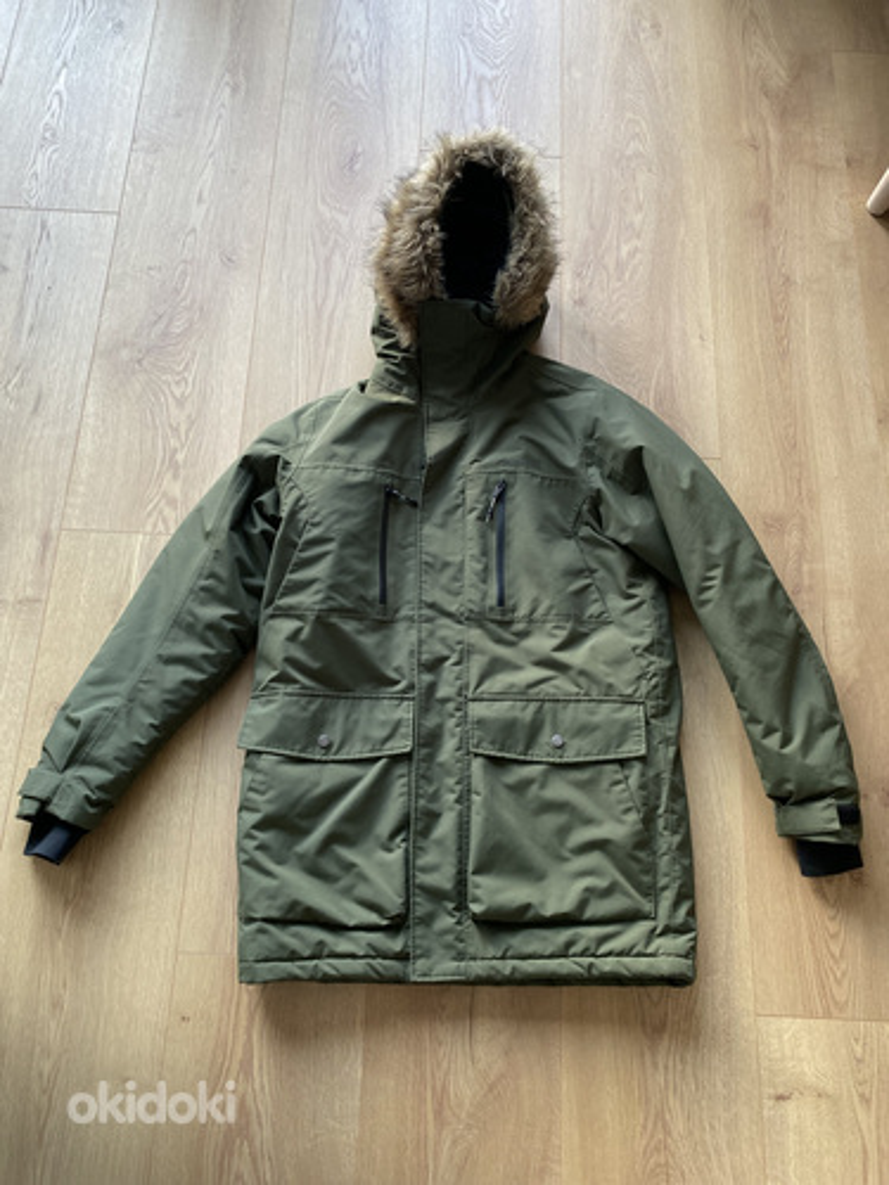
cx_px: 444
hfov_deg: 53.1
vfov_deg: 67.3
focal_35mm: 26
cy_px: 592
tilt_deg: -72.1
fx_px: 890
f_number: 1.8
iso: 160
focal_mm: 4.25
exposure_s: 1/60
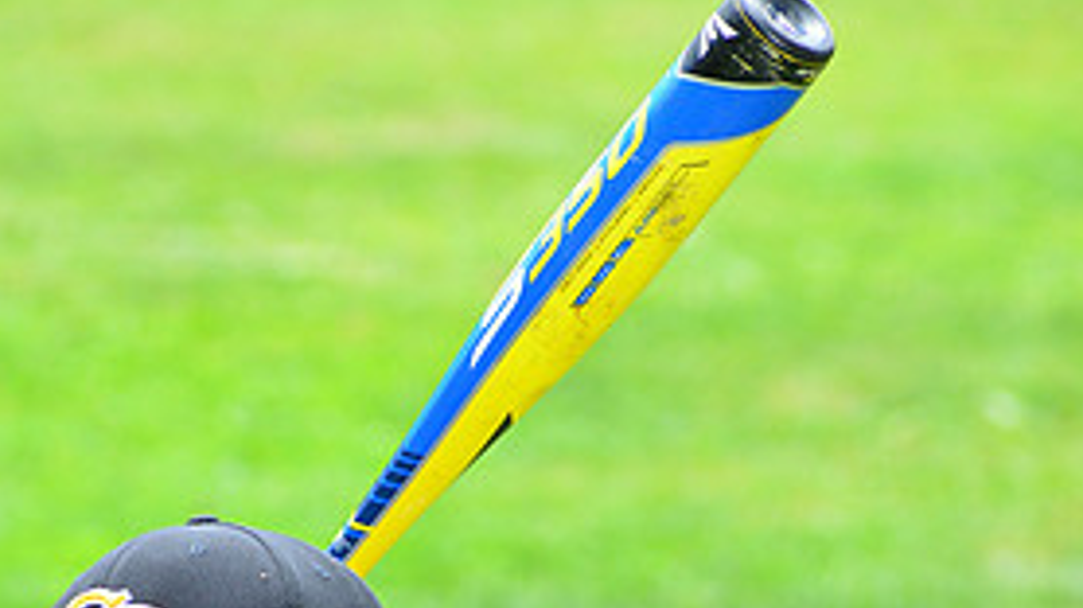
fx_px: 9098
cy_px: 963
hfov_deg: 6.8
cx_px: 372
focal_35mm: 317
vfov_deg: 3.8
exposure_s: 1/200
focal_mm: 145
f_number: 8
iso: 200
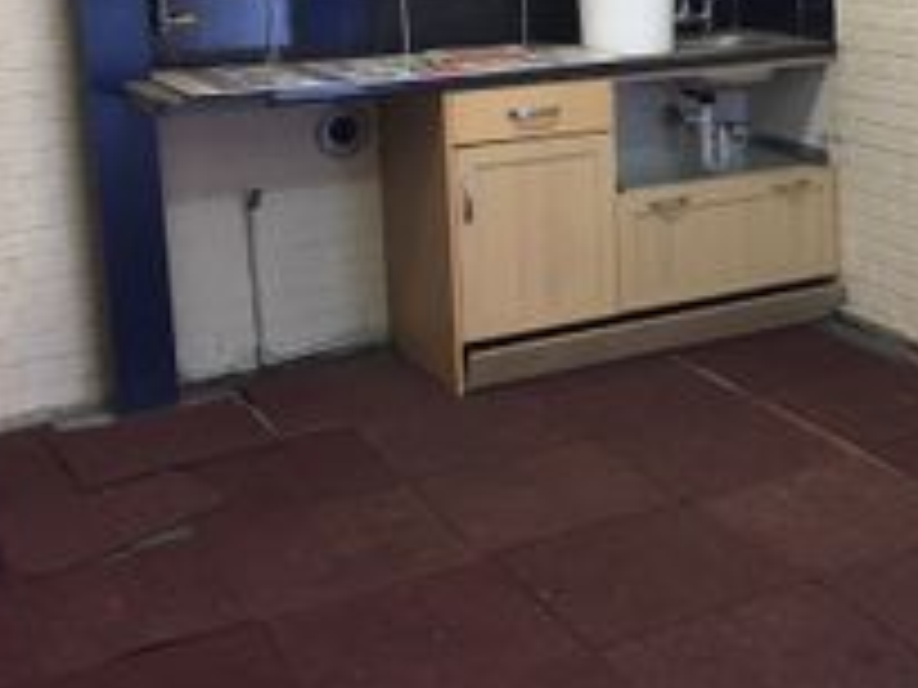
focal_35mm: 57
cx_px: 716
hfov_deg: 33.0
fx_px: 1512
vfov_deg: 25.3
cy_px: 144
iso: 64
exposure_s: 1/17
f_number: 2.2
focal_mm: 4.15
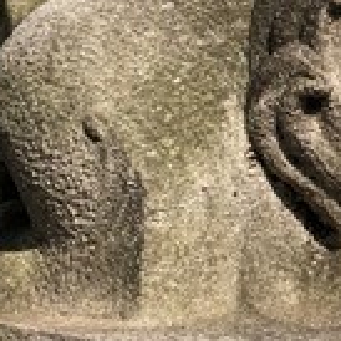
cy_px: -119
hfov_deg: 10.5
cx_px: 194
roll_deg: +1.3
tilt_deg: +5.8
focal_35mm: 166
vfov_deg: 10.3
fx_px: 1850
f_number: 2.8
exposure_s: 1/269
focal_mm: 6.6
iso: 20
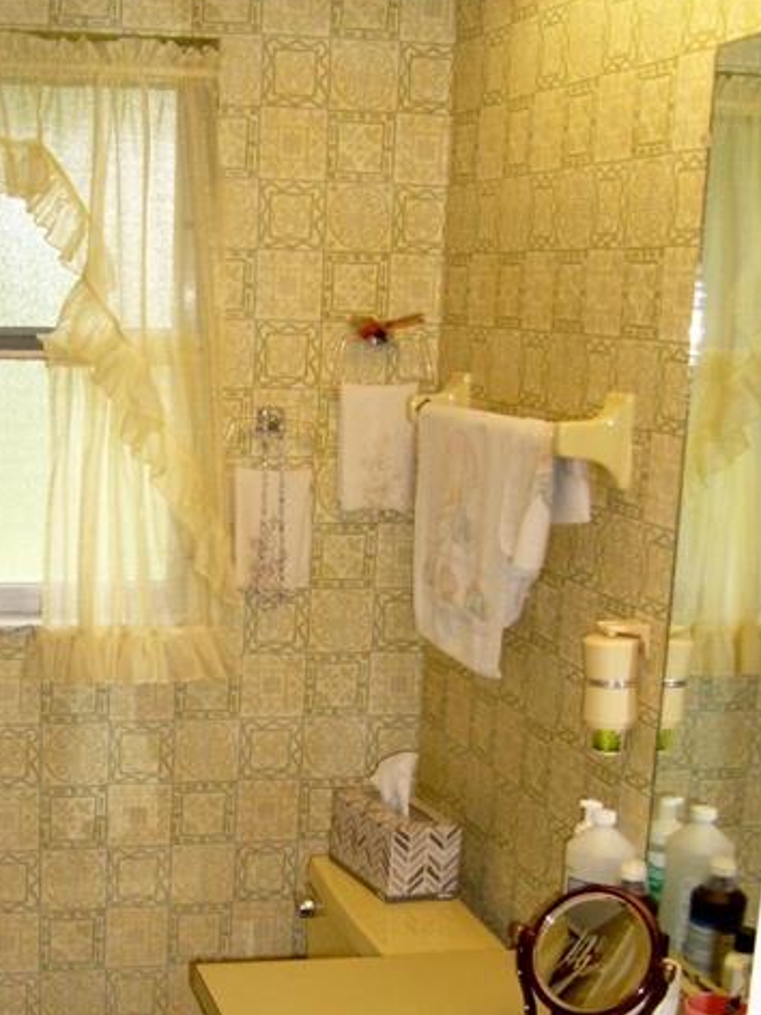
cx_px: 174
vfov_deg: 33.1
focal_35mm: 57
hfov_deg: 25.3
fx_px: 1671
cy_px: 763
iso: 100
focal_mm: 5.8
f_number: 2.8
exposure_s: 1/45
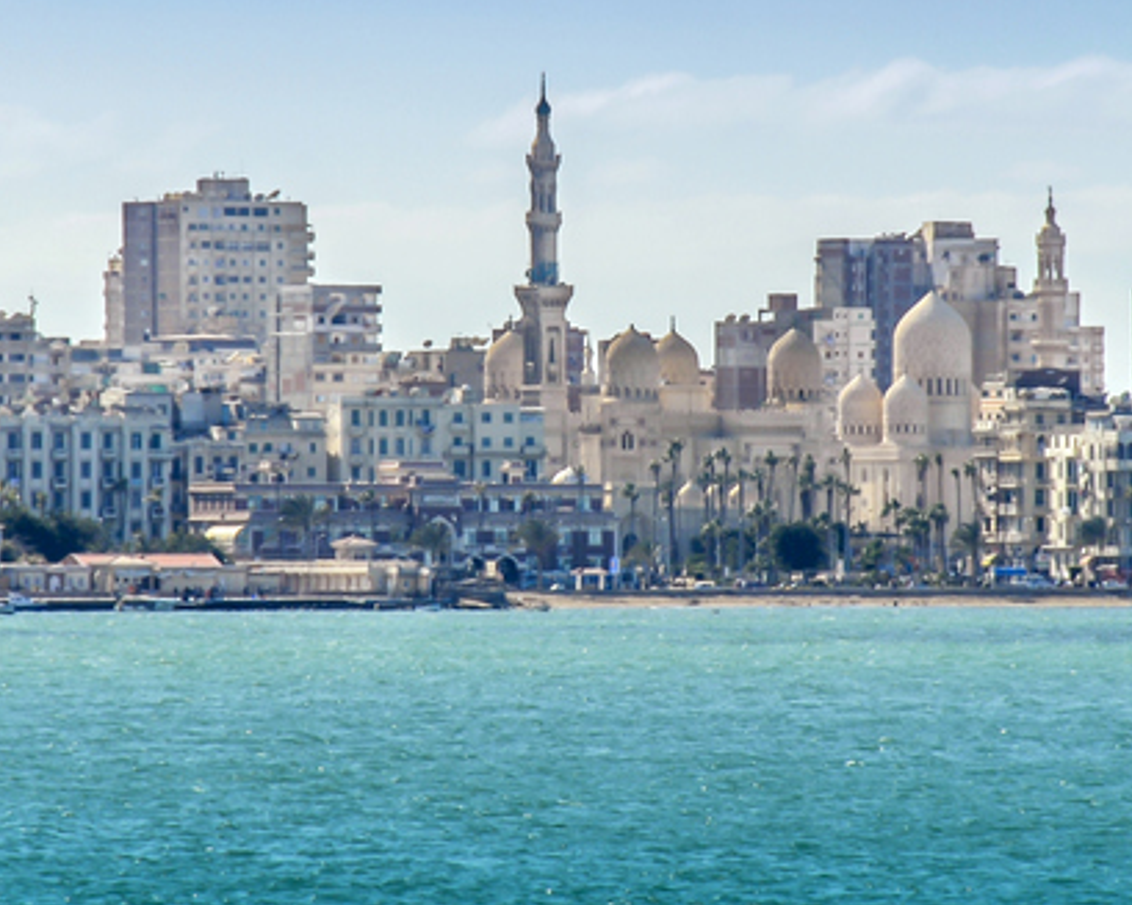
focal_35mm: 424
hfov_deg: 4.6
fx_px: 14202
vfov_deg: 3.6
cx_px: 544
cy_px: 293
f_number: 10
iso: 100
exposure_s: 1/250
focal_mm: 170
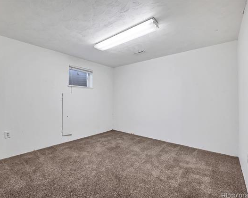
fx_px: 117
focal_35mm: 16
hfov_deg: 92.6
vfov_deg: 80.4
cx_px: 108
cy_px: 100
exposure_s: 1/10
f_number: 8
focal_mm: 14
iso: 400
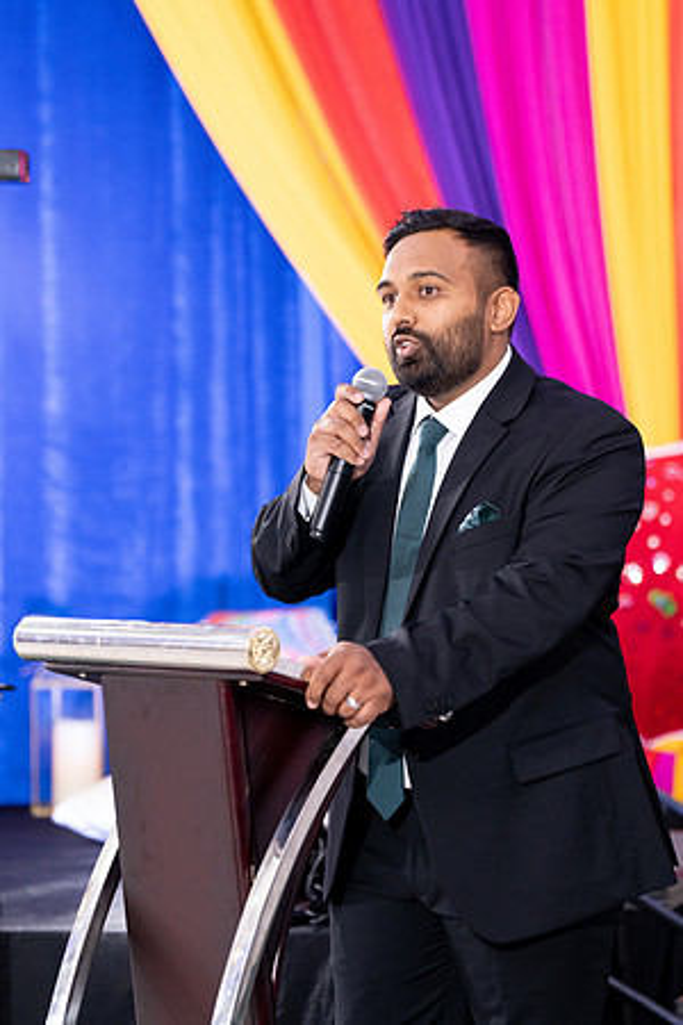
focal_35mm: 128
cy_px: 512
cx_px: 342
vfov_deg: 16.0
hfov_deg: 10.7
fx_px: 3642
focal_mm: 128
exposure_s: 1/200
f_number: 2.8
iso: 2500
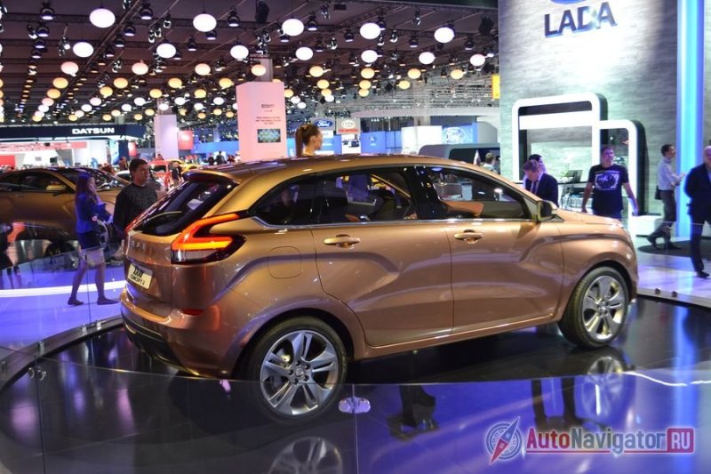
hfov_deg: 53.1
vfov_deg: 36.9
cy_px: 237
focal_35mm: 36
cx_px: 356
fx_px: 711
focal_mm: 24
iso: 720
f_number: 4
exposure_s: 1/60
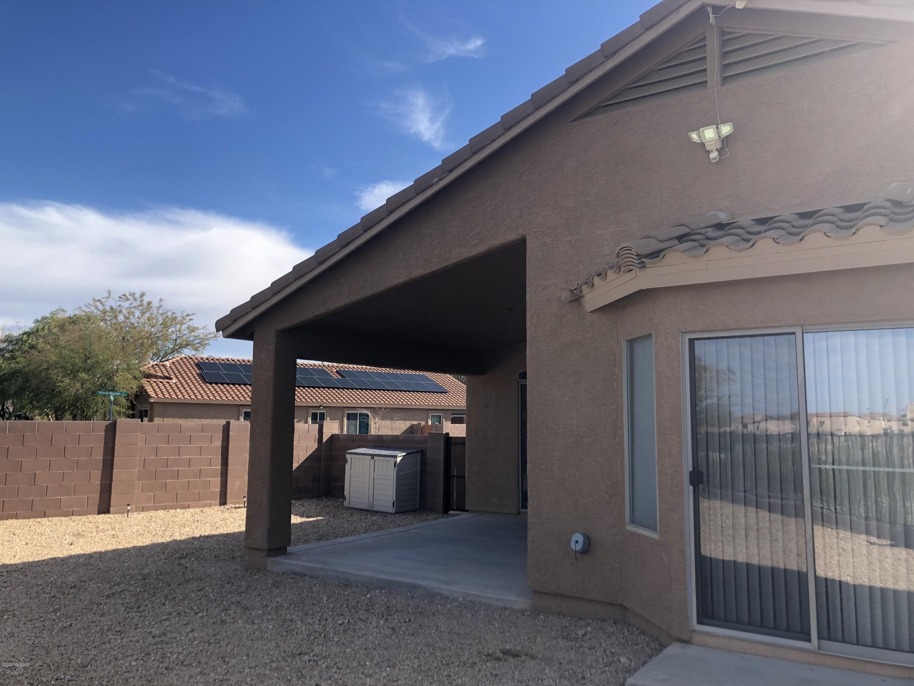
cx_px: 457
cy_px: 343
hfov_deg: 63.4
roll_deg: -1.1
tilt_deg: +5.9
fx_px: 739
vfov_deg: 49.7
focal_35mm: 28
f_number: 1.8
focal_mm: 3.99
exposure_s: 1/1116
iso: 20
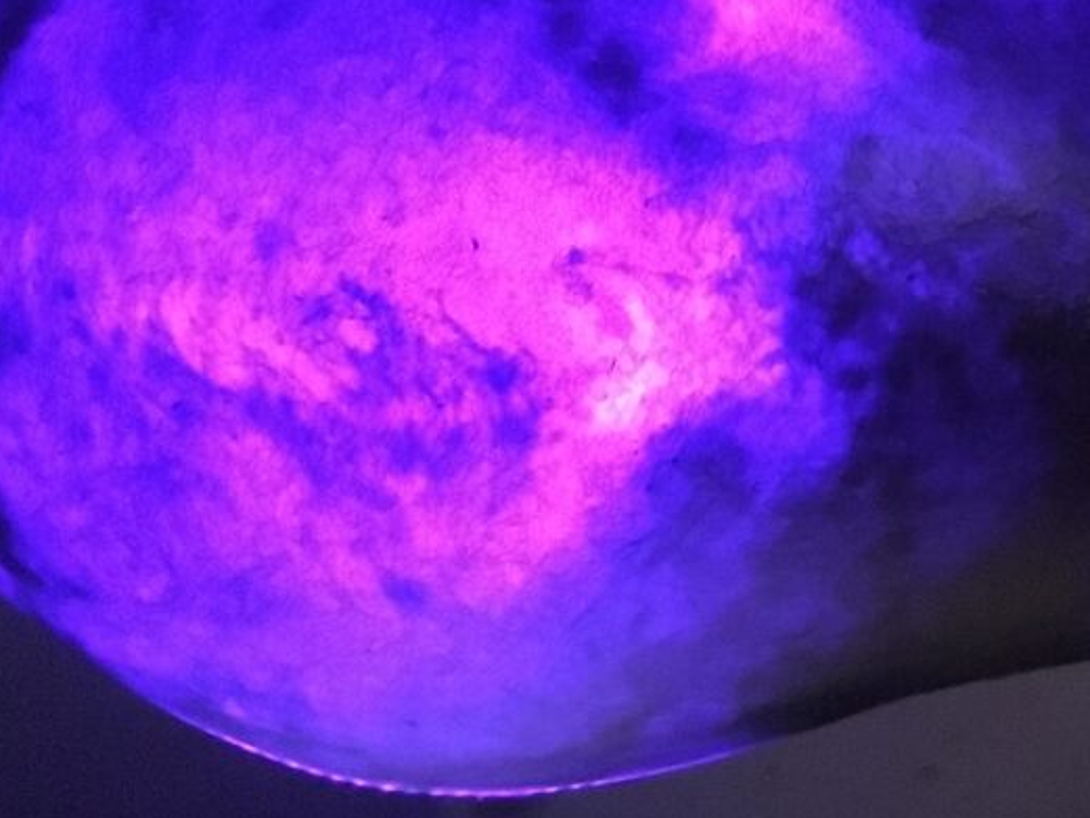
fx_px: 1795
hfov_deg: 32.7
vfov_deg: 24.6
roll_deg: -1.1
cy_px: 27
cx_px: 889
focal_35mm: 57
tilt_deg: -4.5
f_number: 2.2
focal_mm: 4.15
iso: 2000
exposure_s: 1/17
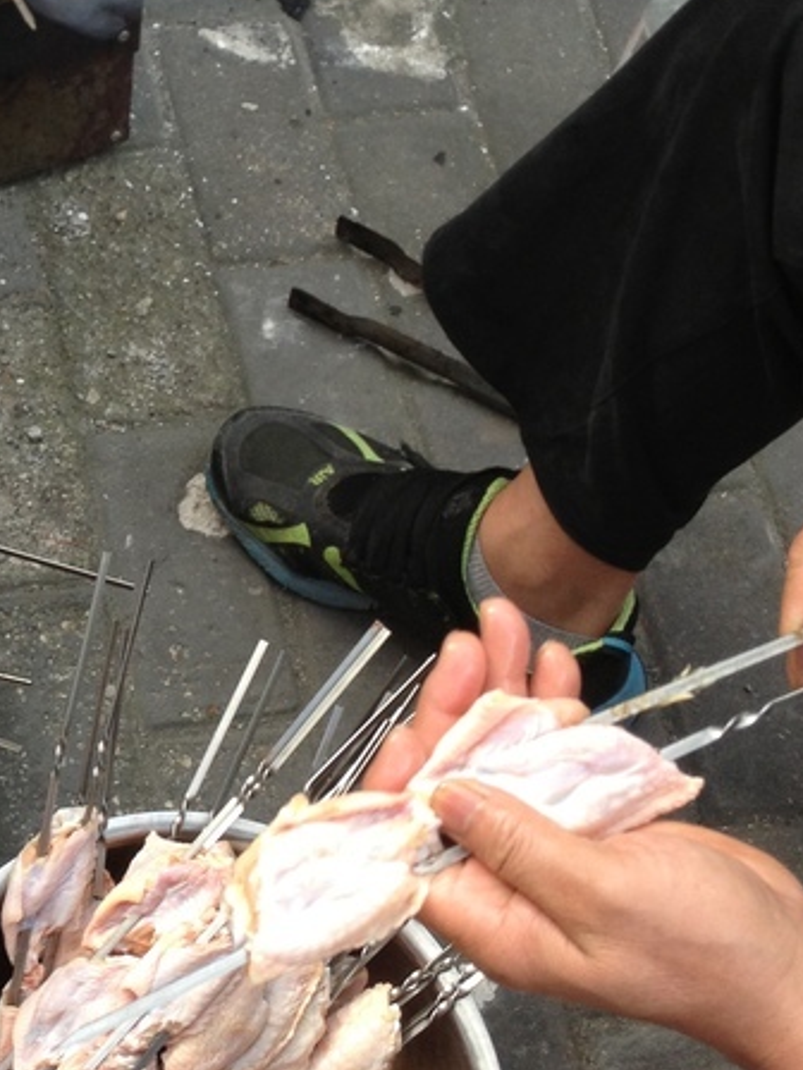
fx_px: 2413
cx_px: -11
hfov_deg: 18.4
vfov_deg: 25.0
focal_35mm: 78
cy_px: 469
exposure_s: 1/182
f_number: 2.4
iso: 50
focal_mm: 4.28
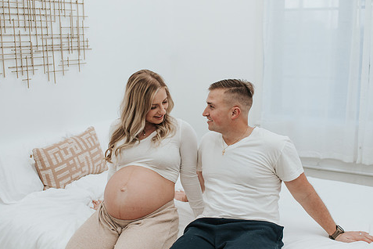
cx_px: 185
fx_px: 466
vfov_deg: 29.8
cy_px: 137
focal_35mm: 45
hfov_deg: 43.6
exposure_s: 1/250
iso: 250
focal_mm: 35
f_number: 2.8
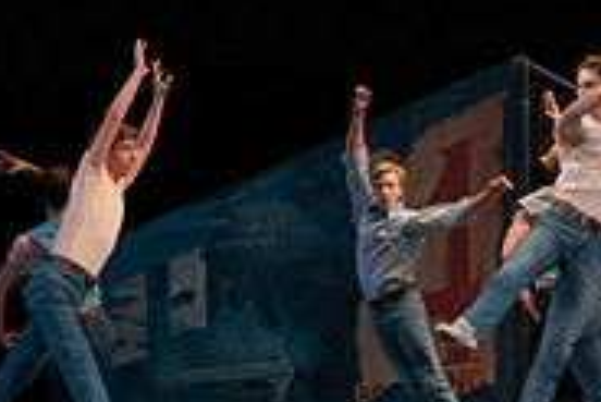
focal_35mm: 315
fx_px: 5263
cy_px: 175
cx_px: 562
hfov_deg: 6.5
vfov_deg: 4.4
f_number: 4.5
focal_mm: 100
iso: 3200
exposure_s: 1/400
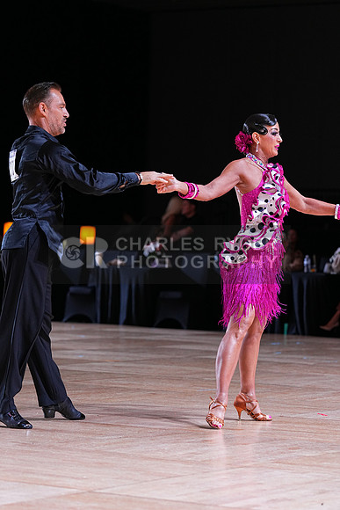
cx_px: 170
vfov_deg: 15.6
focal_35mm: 131
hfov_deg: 10.5
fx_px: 1855
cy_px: 255
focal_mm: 131
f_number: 4
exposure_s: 1/400
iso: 1600
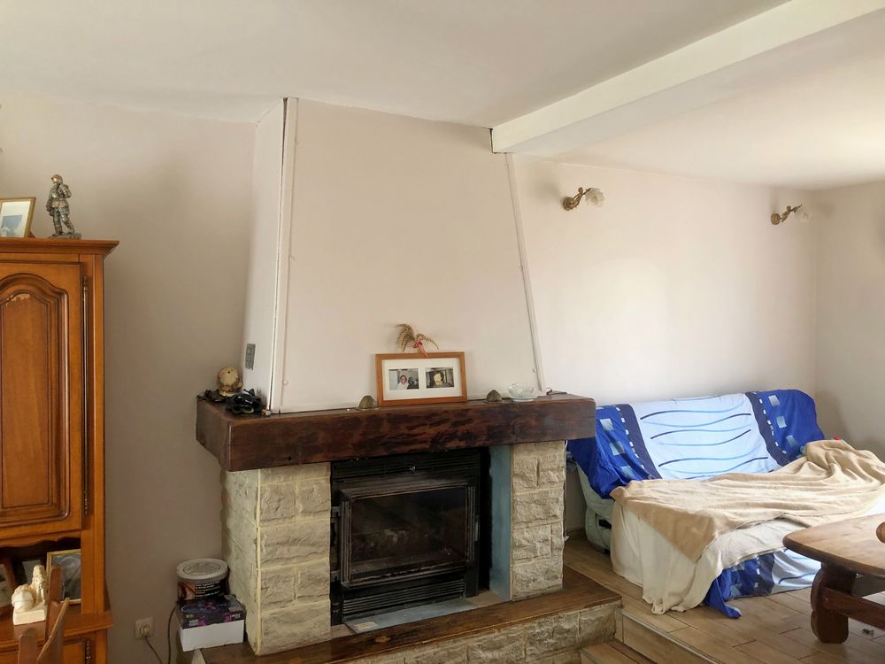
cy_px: 332
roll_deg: +0.5
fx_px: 716
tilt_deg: -2.4
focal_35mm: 28
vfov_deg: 49.7
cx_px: 442
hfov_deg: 63.4
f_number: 1.8
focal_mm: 3.99
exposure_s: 1/17
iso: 40
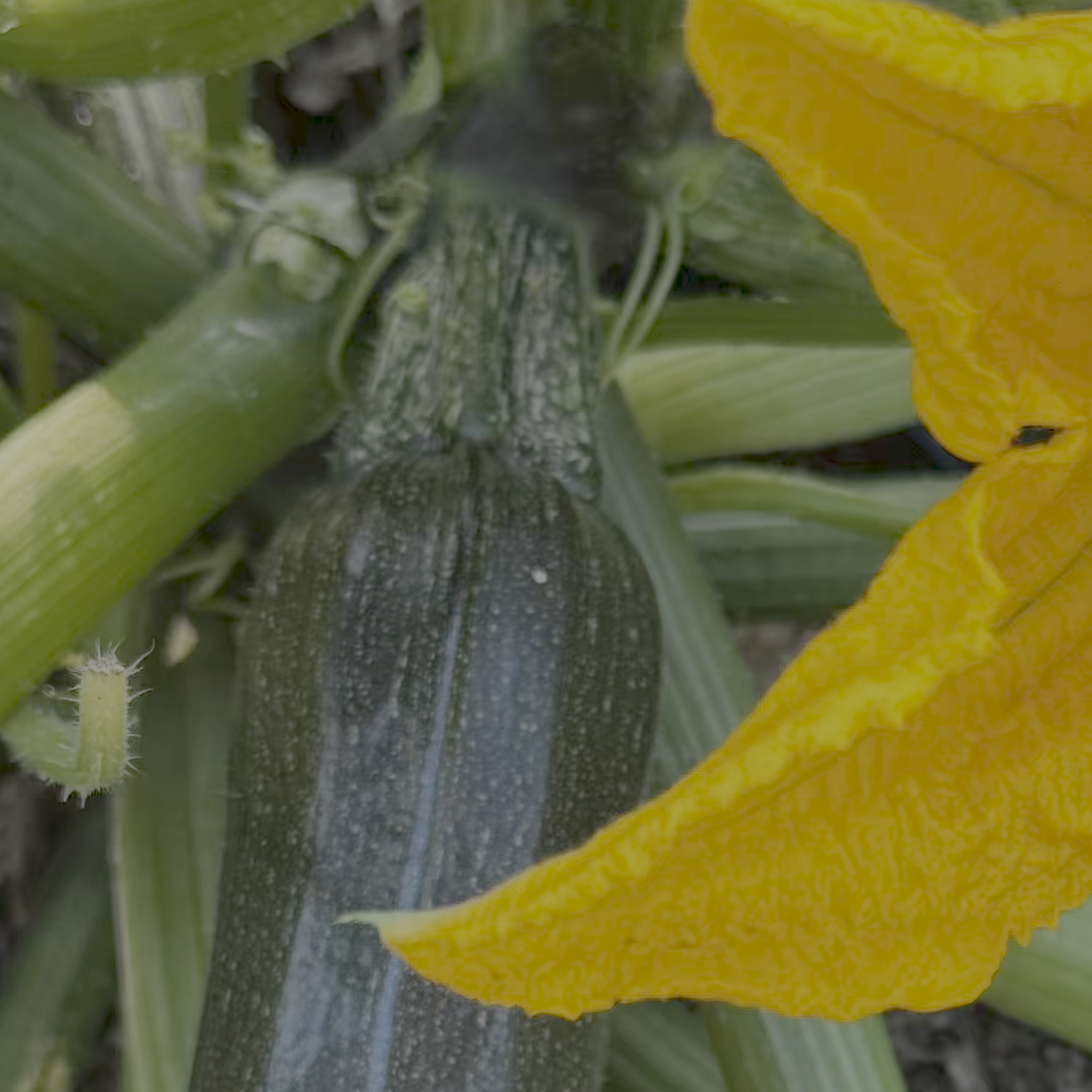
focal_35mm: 118
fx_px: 4211
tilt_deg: -65.1
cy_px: 1160
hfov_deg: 14.7
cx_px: 771
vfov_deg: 14.5
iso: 80
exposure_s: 1/121
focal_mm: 6.76
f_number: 1.78
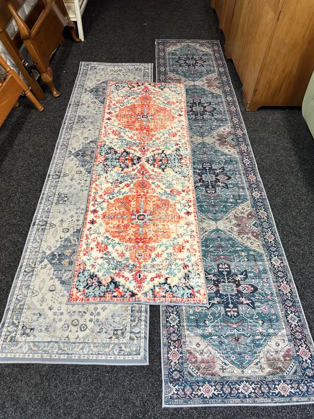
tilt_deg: -51.4
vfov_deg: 69.4
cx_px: 154
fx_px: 302
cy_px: 216
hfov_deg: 54.9
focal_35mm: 25
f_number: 1.78
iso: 125
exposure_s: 1/100
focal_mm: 6.86
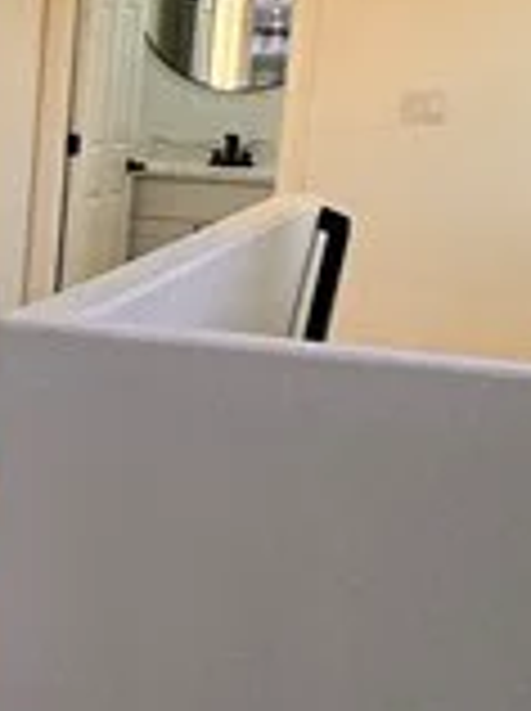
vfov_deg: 21.4
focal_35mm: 91
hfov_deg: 10.4
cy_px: 176
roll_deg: -0.3
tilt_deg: -5.4
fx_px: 1866
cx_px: -1138
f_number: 2.2
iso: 64
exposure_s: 1/120
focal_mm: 2.22
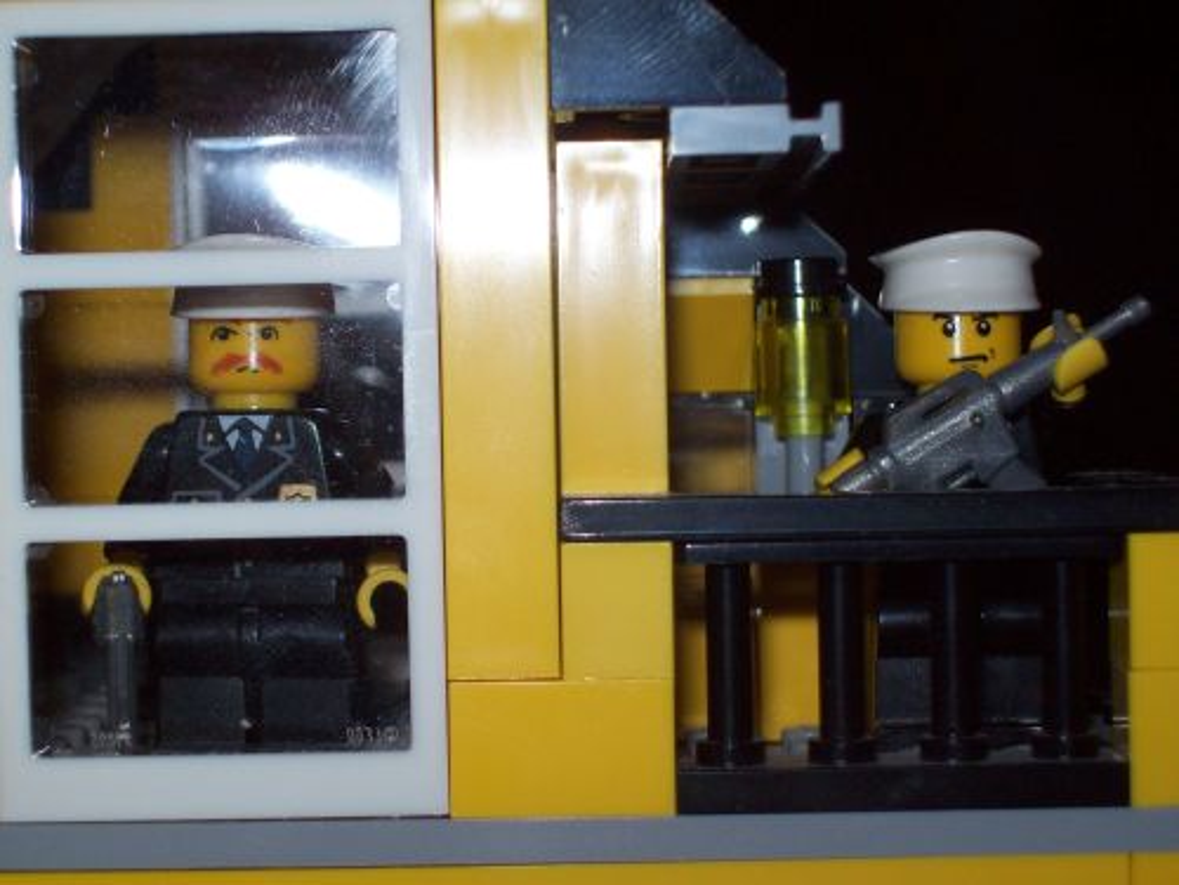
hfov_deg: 22.5
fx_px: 2963
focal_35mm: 87
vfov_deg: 17.0
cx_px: 590
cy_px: 442
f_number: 4.3
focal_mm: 14.3
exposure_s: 1/112
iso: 80
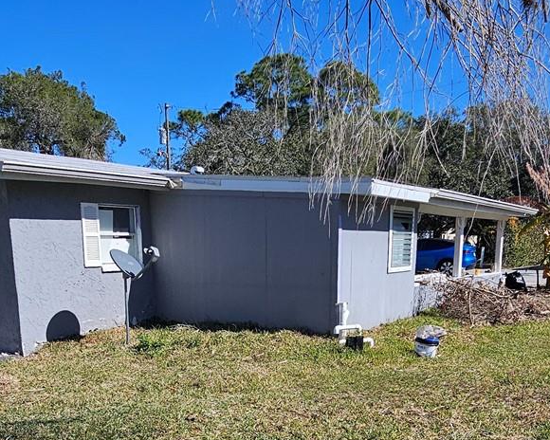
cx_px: 227
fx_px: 570
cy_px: 410
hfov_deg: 51.3
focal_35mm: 35
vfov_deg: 38.8
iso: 50
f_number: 2.2
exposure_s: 1/2423
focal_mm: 2.2
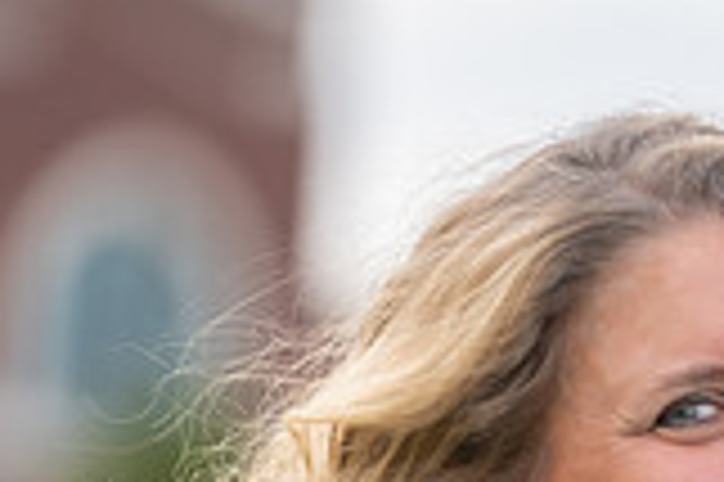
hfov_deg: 3.9
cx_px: 944
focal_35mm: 527
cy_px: 624
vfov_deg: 2.6
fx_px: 10588
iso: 100
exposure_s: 1/320
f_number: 2.8
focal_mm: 146
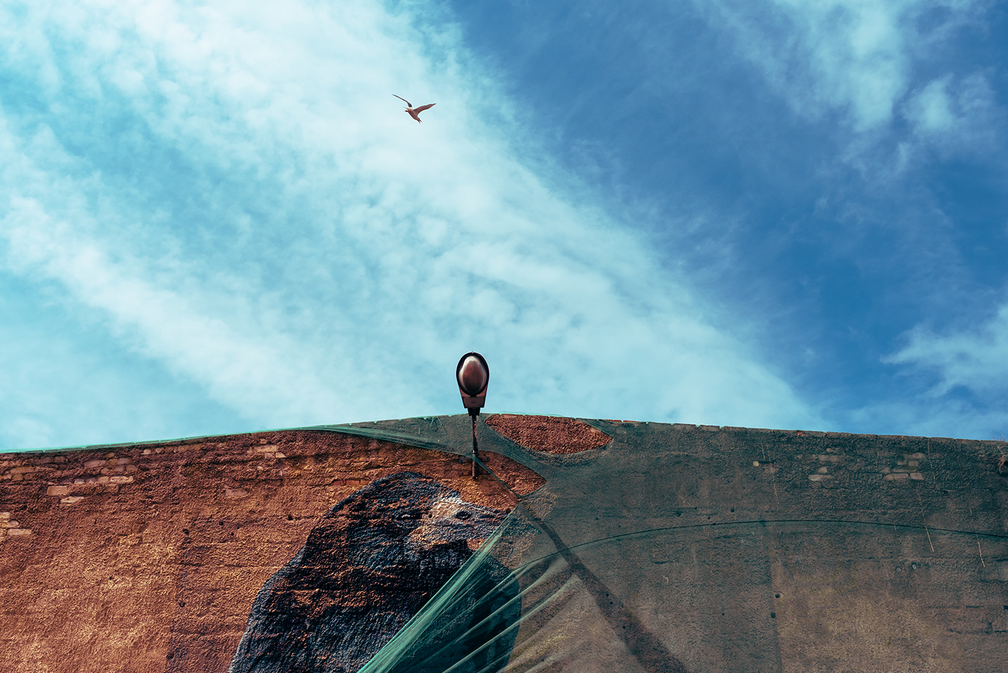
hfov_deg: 40.3
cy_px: 448
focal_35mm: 49
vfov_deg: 27.4
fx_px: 1372
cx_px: 493
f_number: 8
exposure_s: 1/800
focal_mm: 30
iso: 100
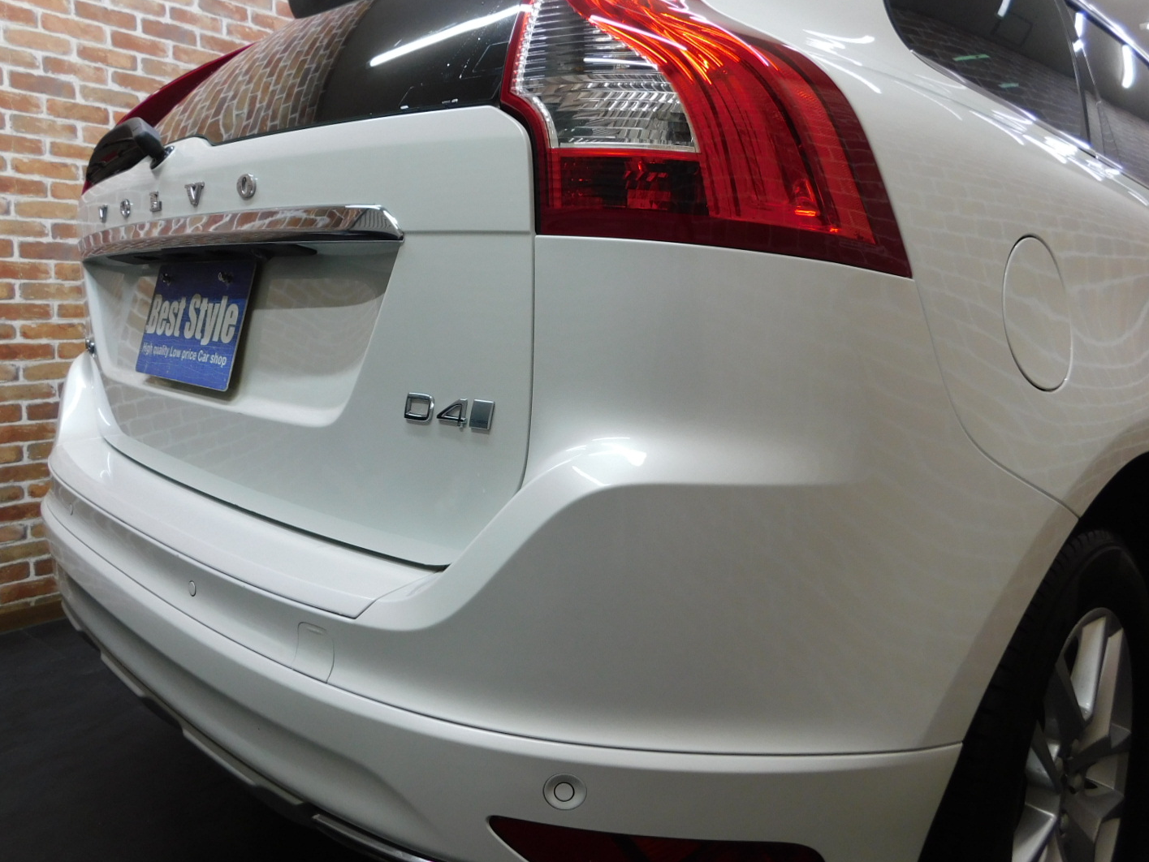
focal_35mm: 26
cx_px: 552
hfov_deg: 67.3
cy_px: 412
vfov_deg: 53.1
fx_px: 863
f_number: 3
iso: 125
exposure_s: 1/30
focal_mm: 4
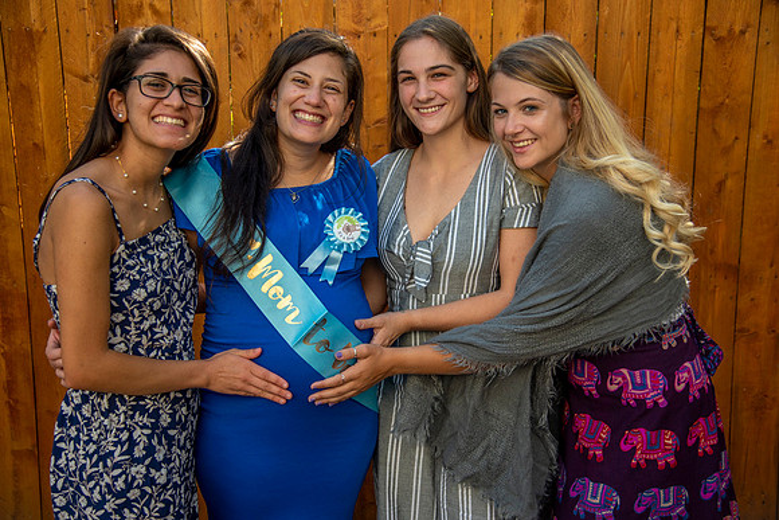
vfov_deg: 29.3
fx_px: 996
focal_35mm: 46
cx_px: 390
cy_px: 260
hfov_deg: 42.7
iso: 125
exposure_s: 1/320
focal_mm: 46
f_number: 4
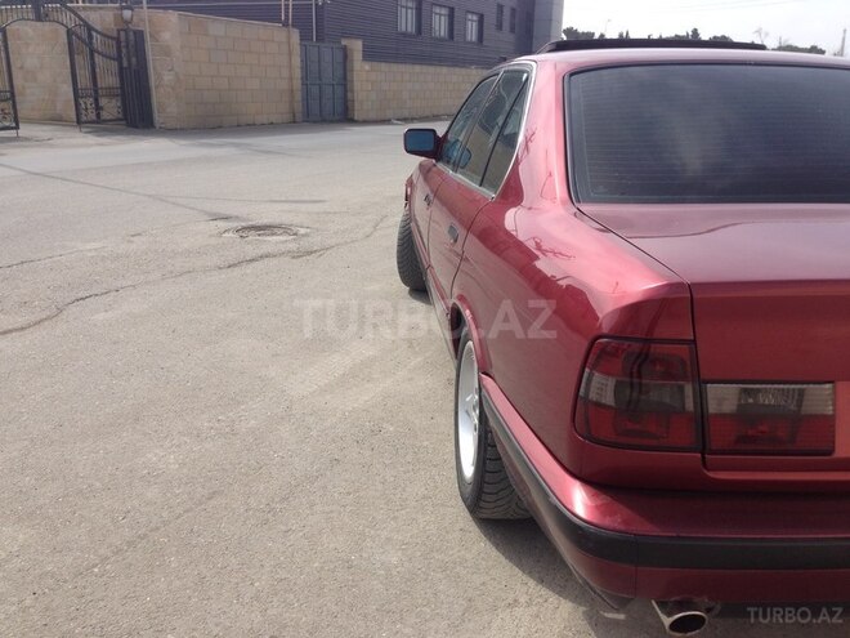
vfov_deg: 42.9
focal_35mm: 33
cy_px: 319
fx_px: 810
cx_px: 425
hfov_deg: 55.4
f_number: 2.4
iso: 50
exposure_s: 1/1153
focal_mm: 4.12
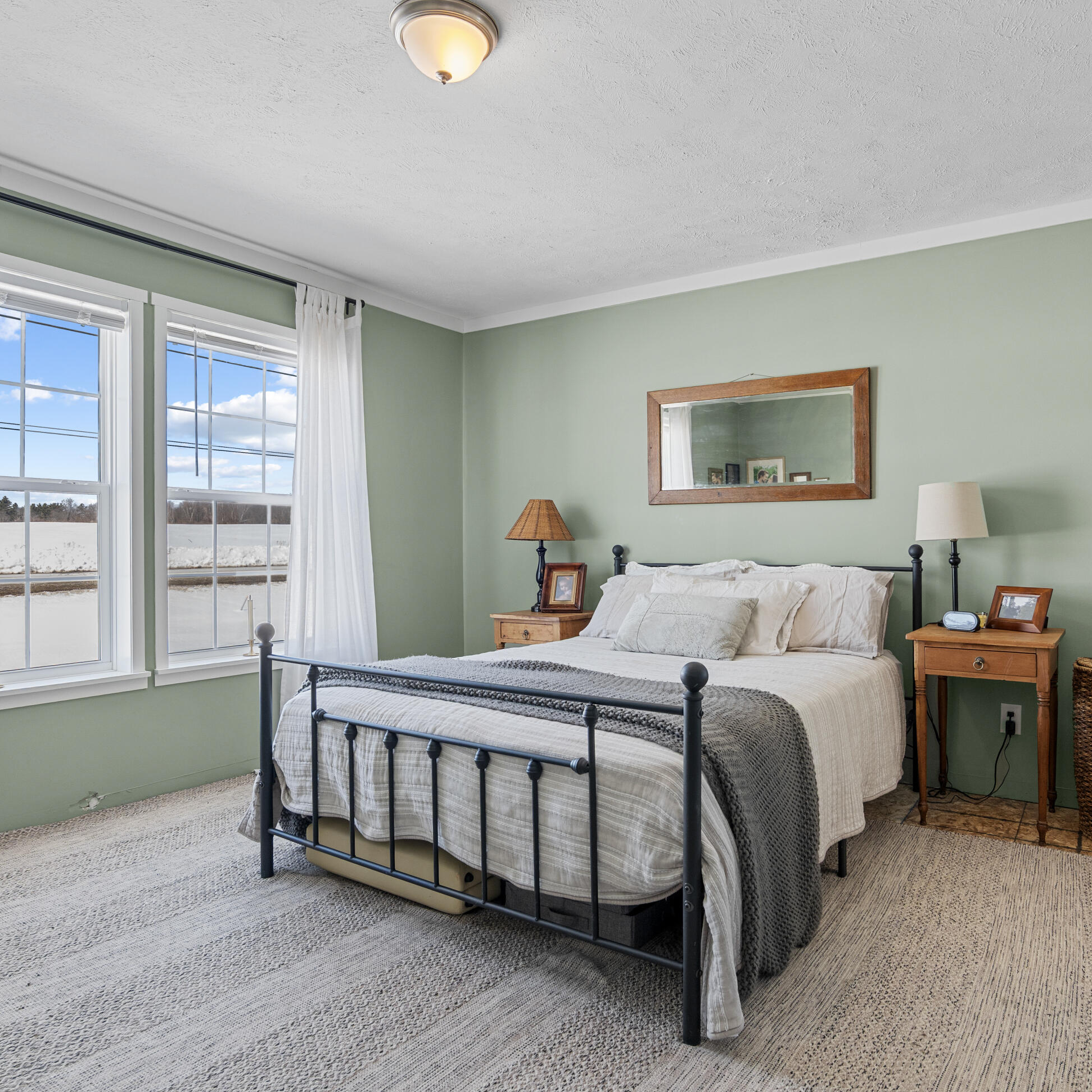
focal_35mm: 21
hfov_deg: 71.9
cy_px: 557
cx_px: 609
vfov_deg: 72.1
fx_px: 749
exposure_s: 1/20
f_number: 8
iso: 640
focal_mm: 16
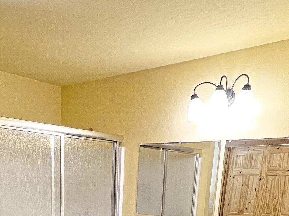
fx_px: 334
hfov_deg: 46.4
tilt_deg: -14.6
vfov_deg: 30.1
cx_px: 108
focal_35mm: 40
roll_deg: -2.1
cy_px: 266
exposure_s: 1/60
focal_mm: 1.57
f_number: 1.8
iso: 160
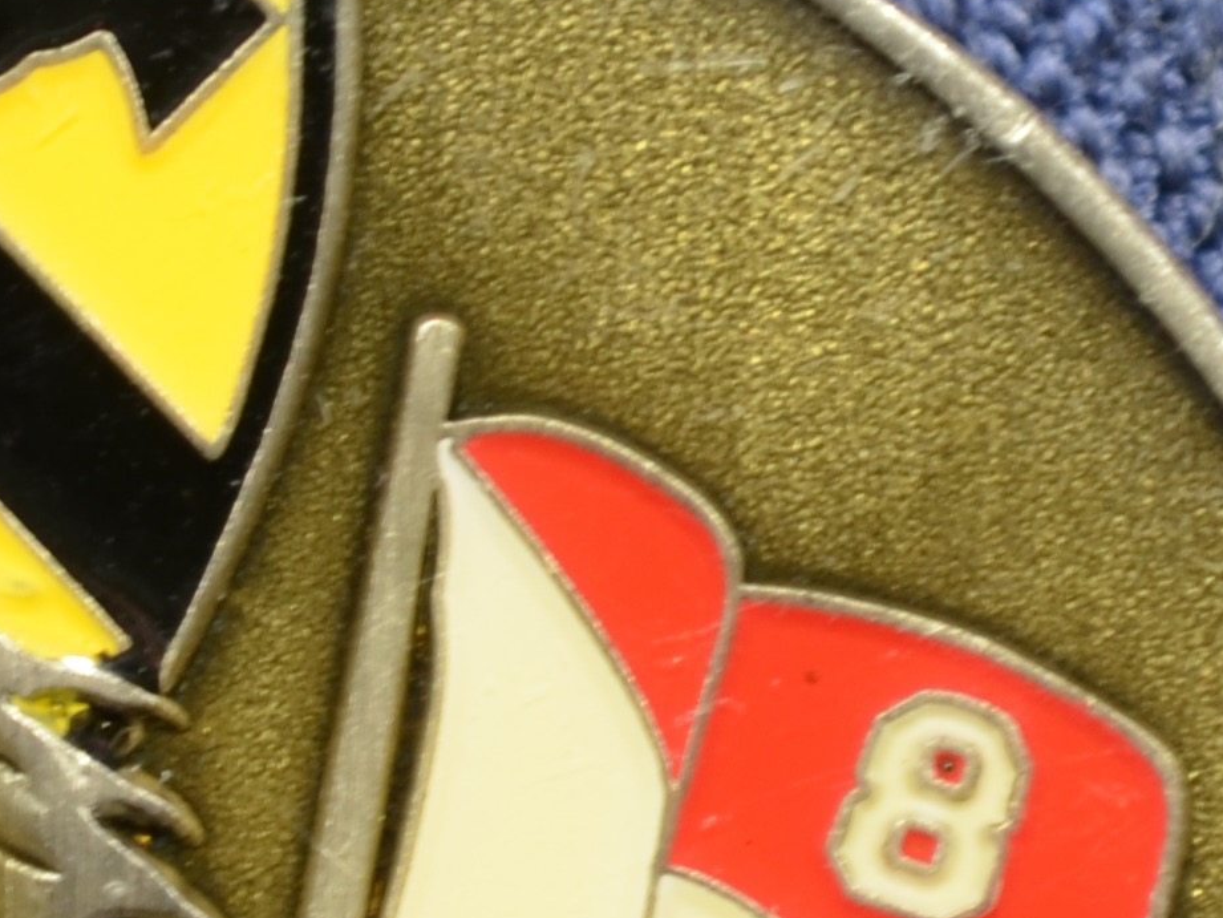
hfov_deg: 4.7
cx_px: -240
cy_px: 1363
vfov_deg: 3.5
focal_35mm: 424
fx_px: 14967
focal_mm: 55
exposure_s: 1/2.5
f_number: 8
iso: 160
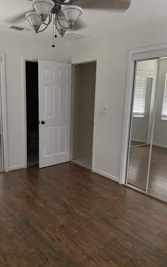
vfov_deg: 64.6
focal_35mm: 29
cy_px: 135
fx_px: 211
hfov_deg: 42.9
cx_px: 67
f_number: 1.8
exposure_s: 1/30
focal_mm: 4.25
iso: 640
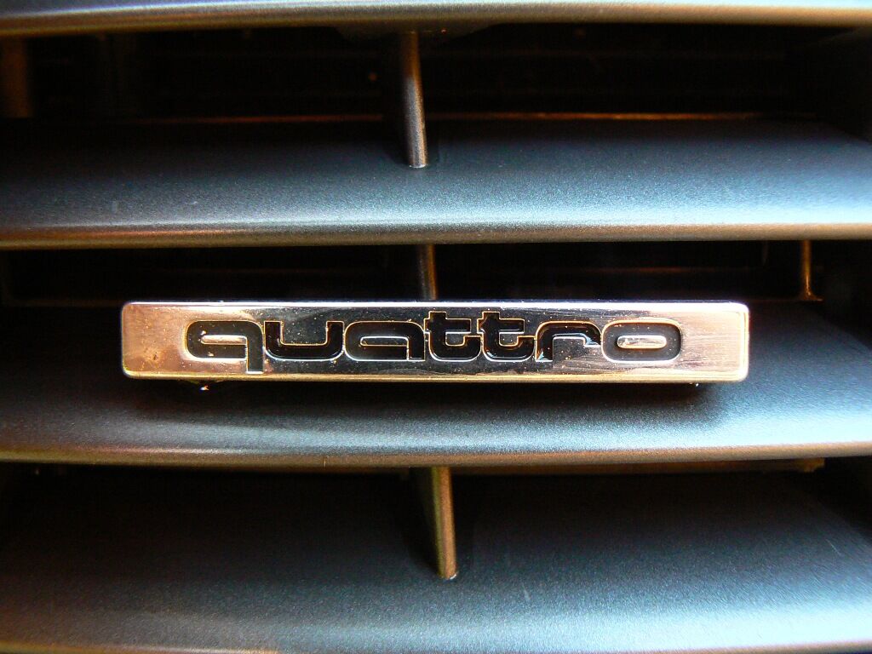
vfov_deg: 26.1
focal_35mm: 56
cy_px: 327
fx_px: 1411
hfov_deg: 34.3
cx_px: 436
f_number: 3.2
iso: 200
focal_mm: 9.3
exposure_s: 1/8
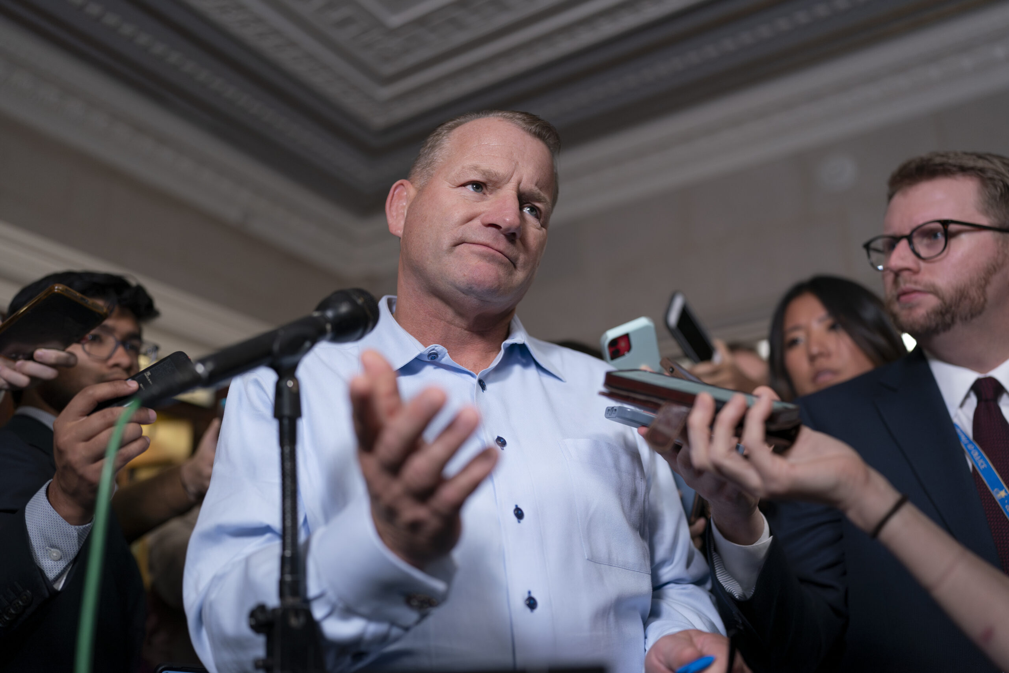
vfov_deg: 37.9
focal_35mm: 35
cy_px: 336
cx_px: 504
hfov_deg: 54.4
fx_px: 981
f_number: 1.6
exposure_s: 1/320
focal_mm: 35
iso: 1000
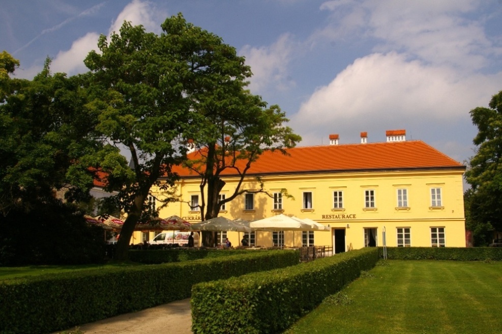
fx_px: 501
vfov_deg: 36.8
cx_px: 251
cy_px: 167
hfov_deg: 53.2
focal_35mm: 36
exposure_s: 1/180
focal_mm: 24
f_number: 9.5
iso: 200
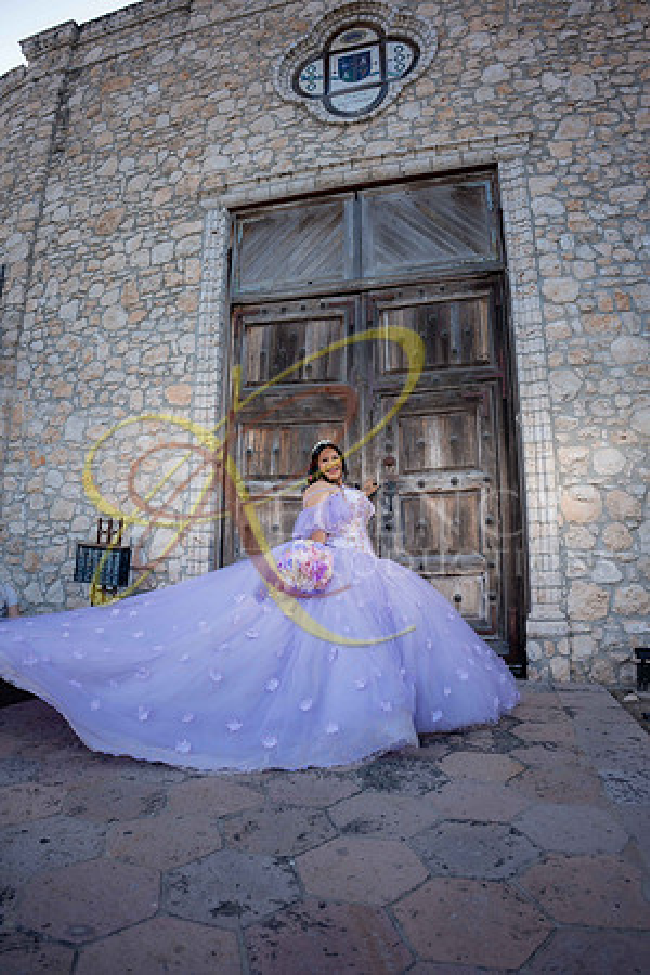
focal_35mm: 20
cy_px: 488
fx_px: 542
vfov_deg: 84.0
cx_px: 325
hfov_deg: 61.9
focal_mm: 20
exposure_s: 1/640
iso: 125
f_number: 2.8
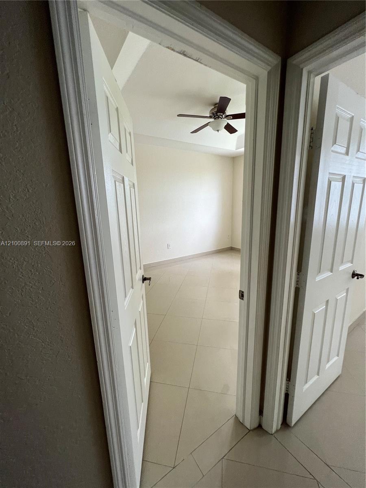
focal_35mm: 13
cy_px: 244
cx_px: 183
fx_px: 183
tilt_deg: -7.8
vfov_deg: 106.2
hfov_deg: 89.9
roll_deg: +2.7
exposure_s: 1/99
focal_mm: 1.57
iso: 64
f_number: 1.8
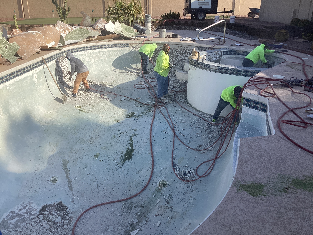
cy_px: 118
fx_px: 280
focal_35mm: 31
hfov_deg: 58.4
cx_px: 156
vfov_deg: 45.4
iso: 25
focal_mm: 3.3
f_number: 2.4
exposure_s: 1/1253
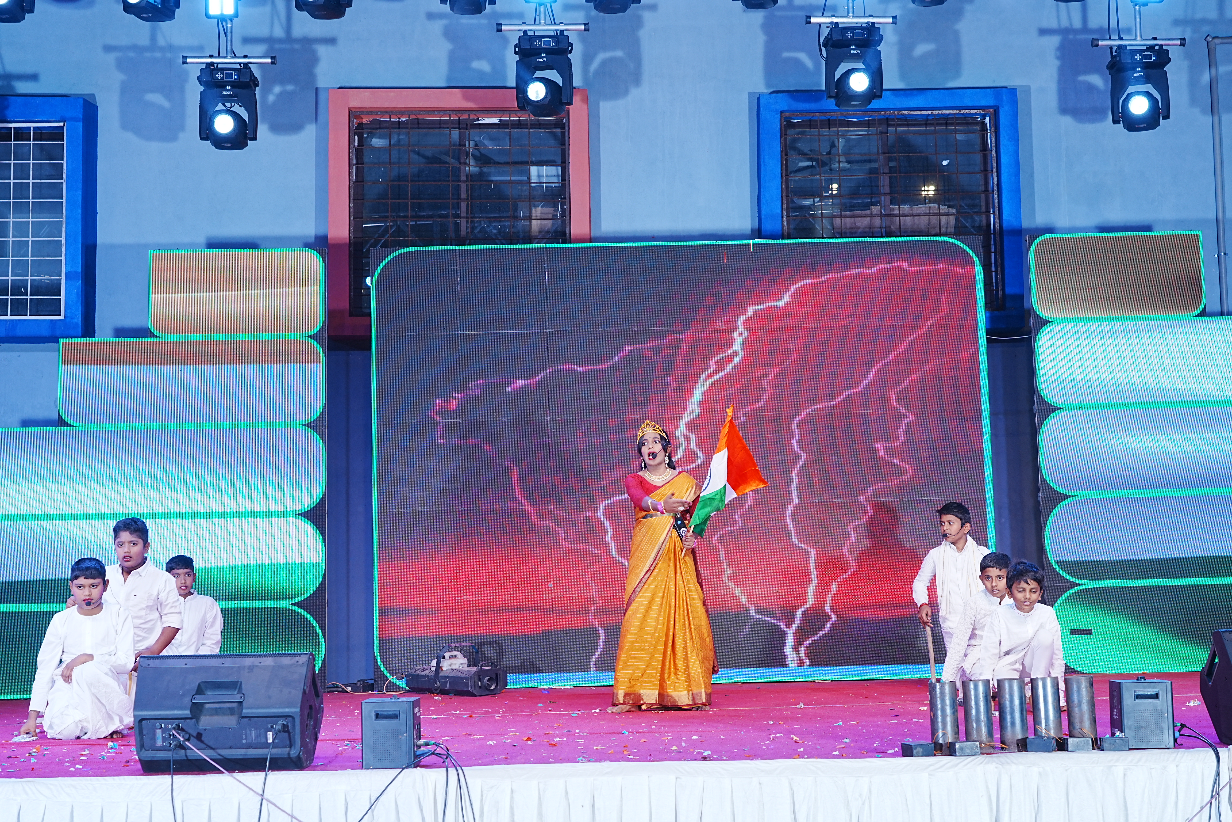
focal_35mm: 53
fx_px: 1814
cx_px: 616
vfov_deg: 25.5
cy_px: 411
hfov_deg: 37.5
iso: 400
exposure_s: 1/160
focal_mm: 53
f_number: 5.6
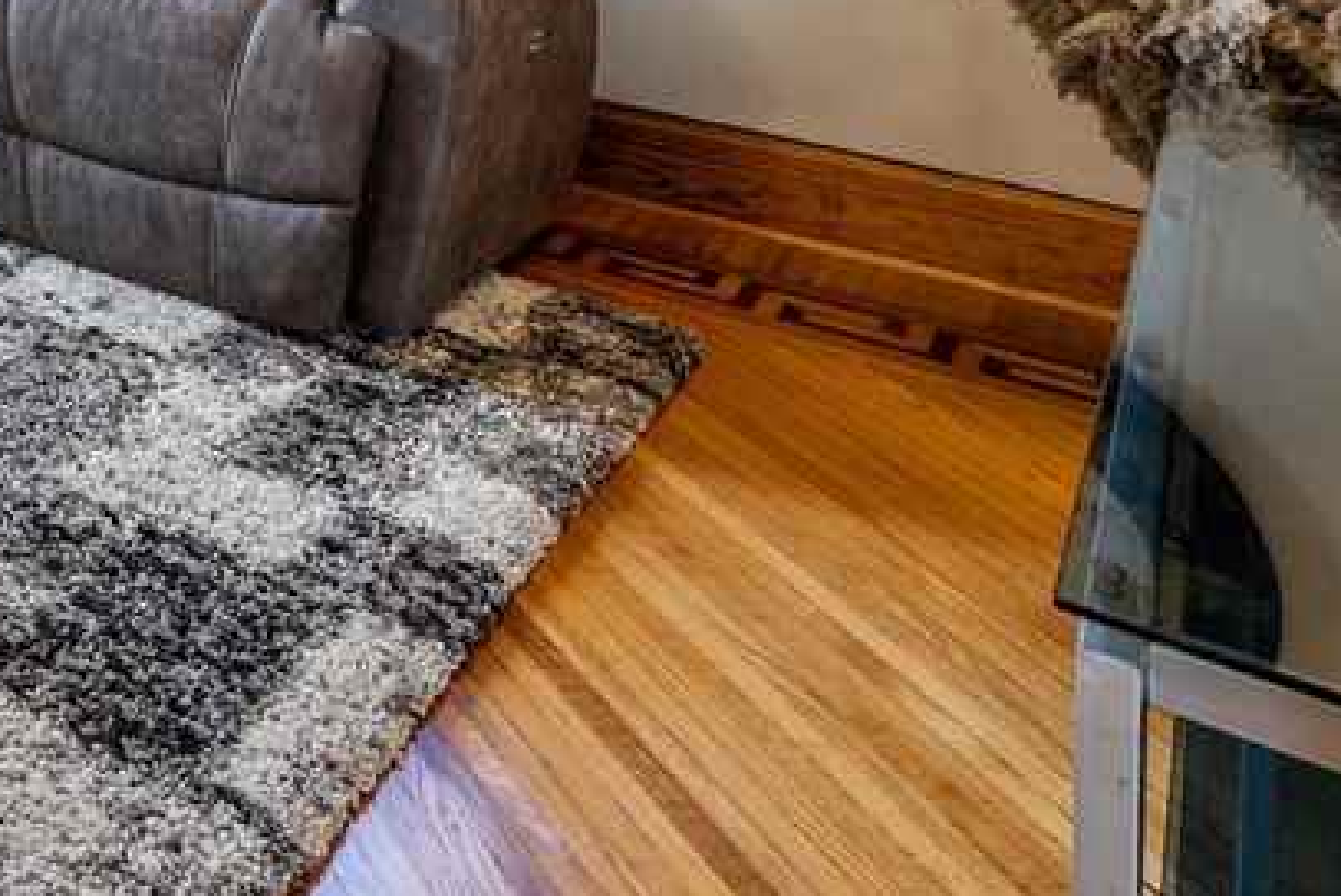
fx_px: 1640
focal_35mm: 44
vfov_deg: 23.7
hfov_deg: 31.8
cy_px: -479
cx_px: -471
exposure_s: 1
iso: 100
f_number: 7.1
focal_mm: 14
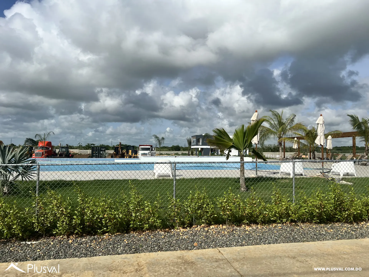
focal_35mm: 26
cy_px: 138
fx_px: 277
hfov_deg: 67.3
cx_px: 184
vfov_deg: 53.1
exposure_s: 1/9434
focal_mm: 5.7
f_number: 1.5
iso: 50
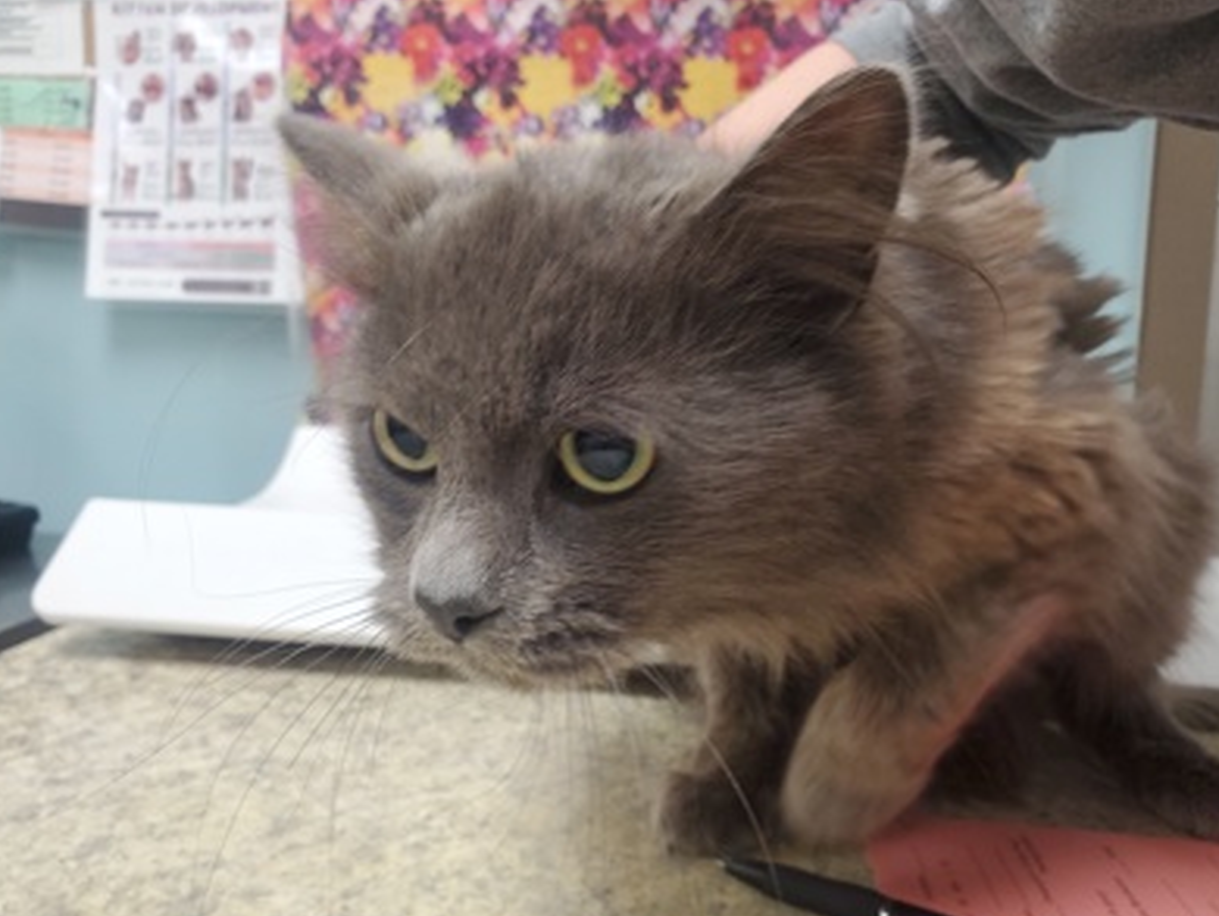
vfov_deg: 49.8
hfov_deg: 63.4
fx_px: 987
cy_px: 455
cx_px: 613
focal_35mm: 28
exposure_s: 1/40
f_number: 2.4
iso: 200
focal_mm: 4.3
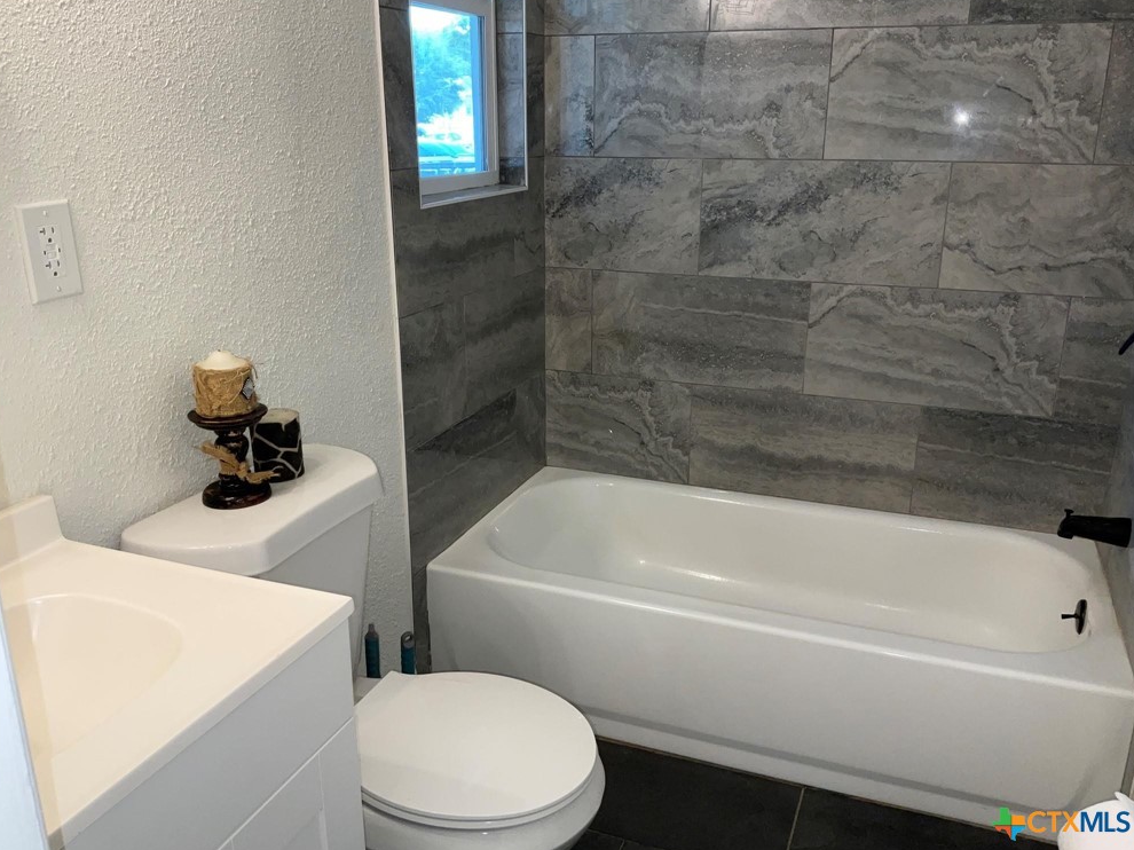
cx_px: 572
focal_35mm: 30
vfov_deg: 46.8
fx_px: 983
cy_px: 424
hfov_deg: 60.0
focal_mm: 3
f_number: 1.8
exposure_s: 1/60
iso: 25
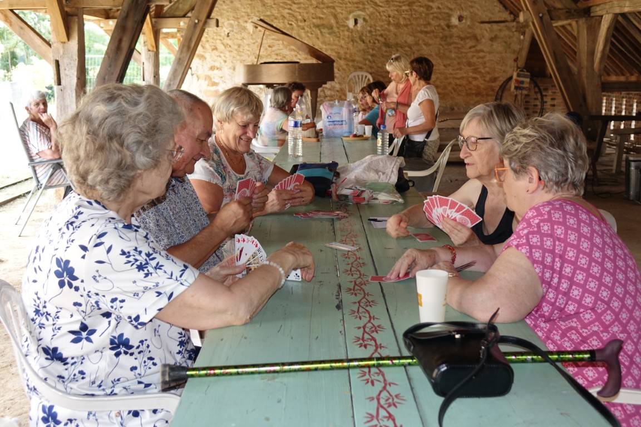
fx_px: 766
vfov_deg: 31.2
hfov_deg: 45.4
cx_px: 320
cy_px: 214
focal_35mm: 43
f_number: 2.8
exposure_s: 1/50
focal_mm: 15.78
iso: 200
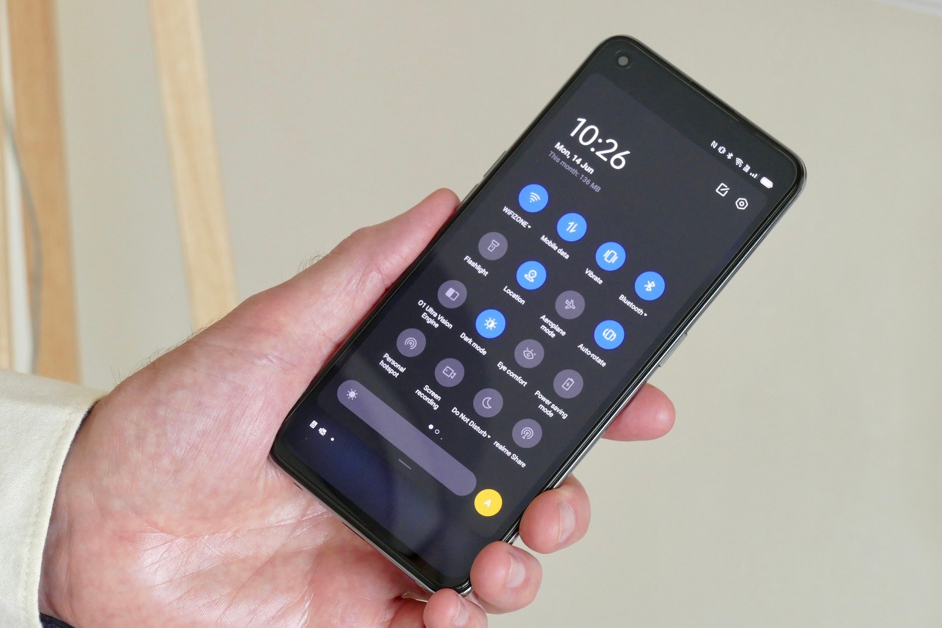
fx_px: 2512
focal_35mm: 96
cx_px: 471
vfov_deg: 14.2
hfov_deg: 21.2
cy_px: 314
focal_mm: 34.91
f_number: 6.3
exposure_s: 1/80
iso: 800
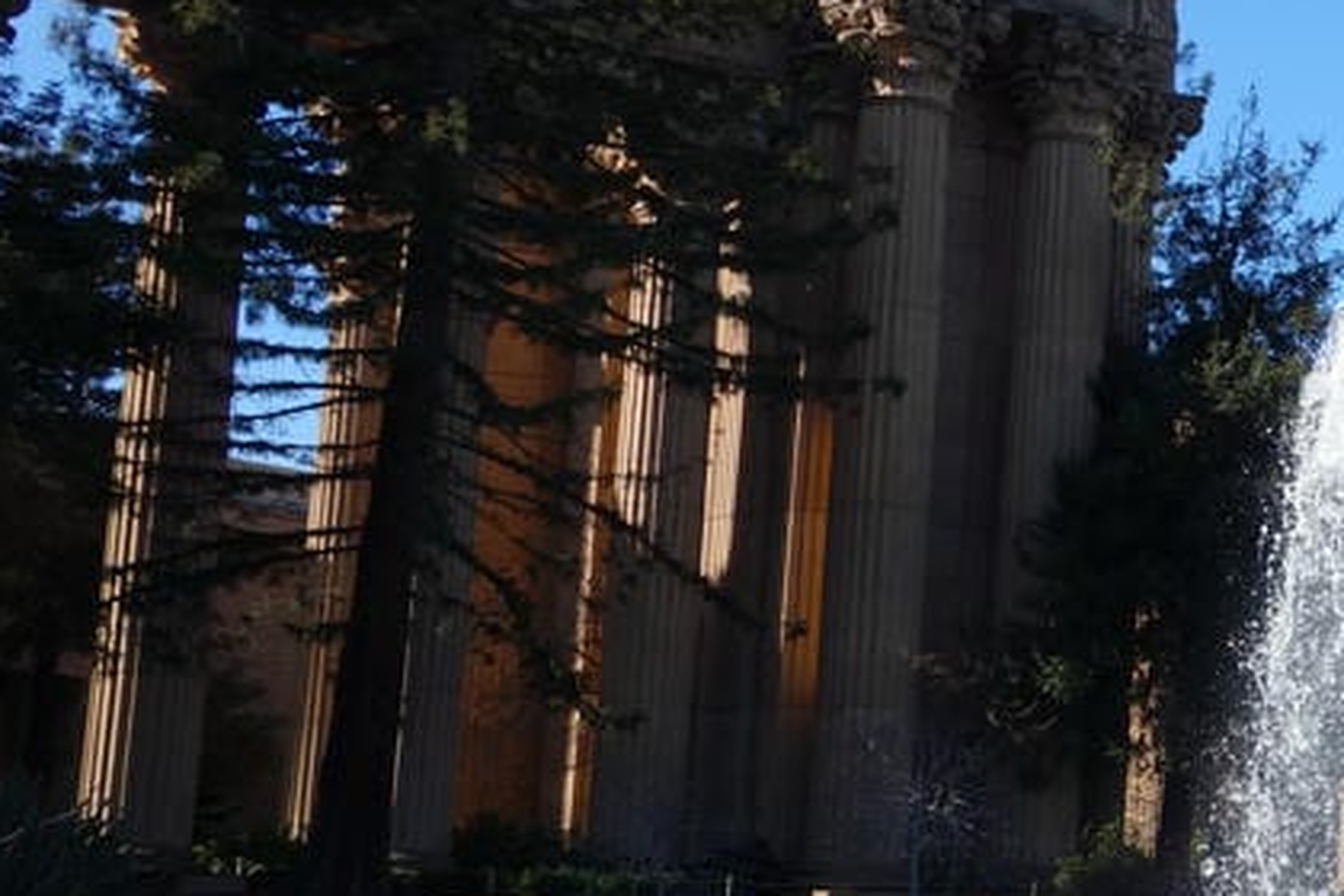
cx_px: 1805
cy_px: 448
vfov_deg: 17.1
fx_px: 2986
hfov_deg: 22.4
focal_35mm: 80
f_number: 5.6
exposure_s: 1/400
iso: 125
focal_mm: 10.4
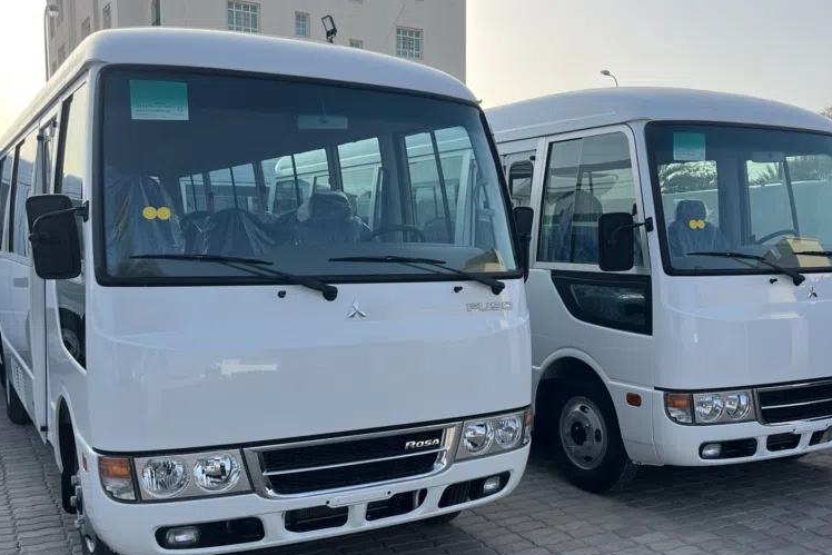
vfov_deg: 35.9
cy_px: 320
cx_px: 442
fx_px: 855
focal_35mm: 37
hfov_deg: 51.8
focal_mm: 5.1
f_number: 1.6
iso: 50
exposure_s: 1/1647
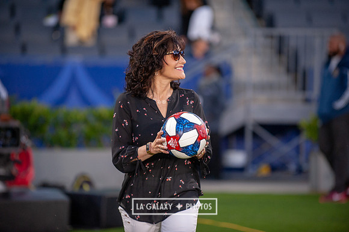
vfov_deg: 6.9
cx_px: 174
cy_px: 116
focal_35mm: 200
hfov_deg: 10.3
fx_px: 1938
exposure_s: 1/640
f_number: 2.8
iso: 1600
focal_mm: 200
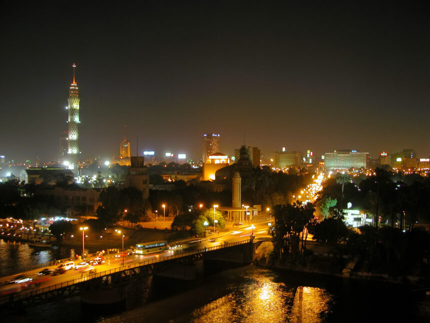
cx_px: 215
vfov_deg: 34.3
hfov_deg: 44.8
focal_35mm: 42
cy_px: 162
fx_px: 522
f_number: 2.9
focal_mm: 10.7
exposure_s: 1
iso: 100
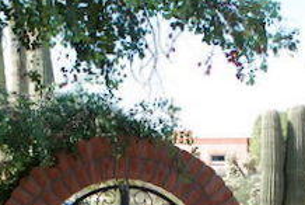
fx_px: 1077
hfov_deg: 16.1
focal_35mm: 127
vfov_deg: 10.7
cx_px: 134
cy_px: 224
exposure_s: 1/200
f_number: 5
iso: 100
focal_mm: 18
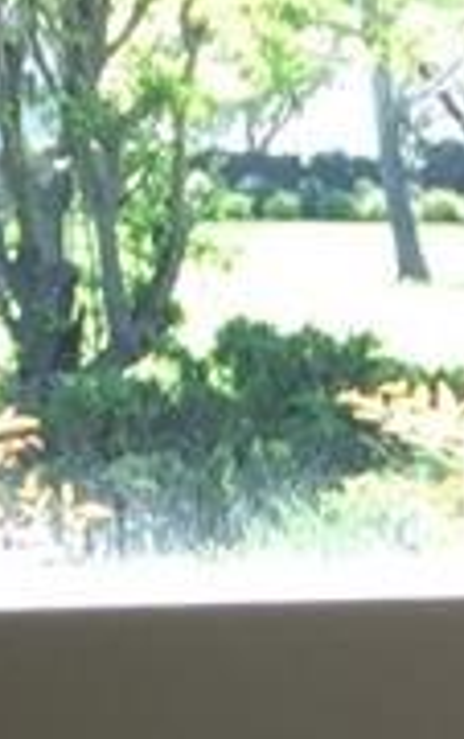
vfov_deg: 7.8
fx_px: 5163
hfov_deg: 4.9
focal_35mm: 256
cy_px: 1478
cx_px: 1261
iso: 40
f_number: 2.2
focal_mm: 4.15
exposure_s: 1/120
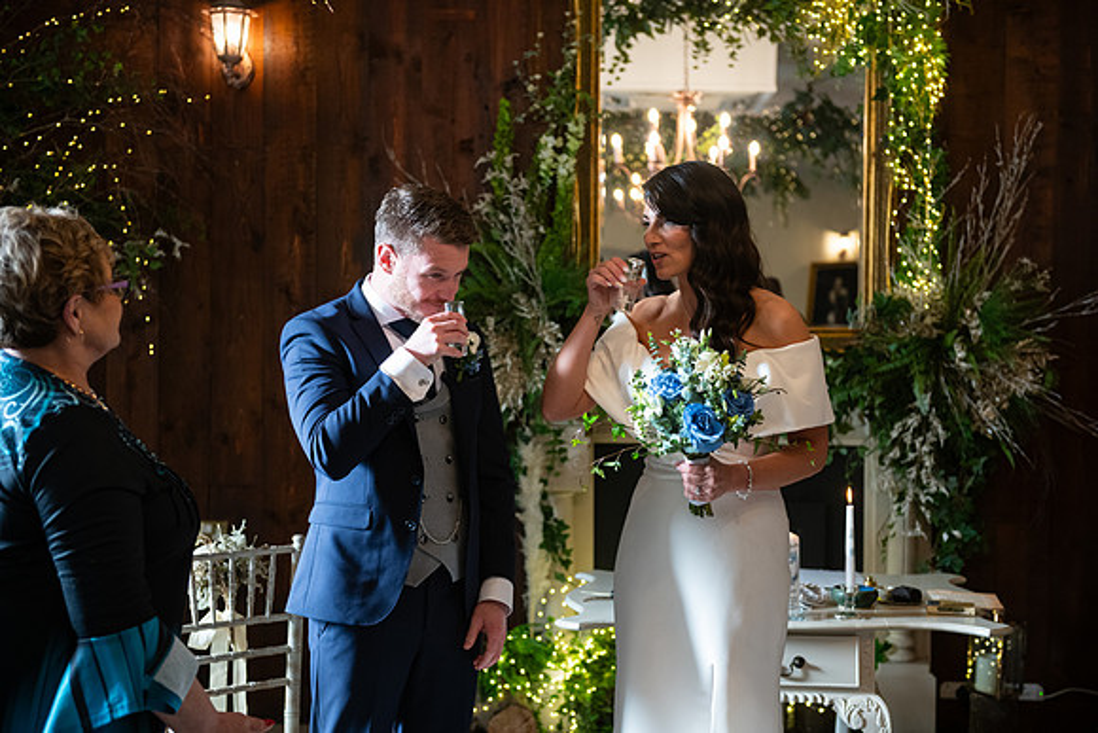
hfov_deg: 35.6
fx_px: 1708
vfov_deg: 24.2
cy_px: 366
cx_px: 549
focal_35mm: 56
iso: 800
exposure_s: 1/160
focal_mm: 56
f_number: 3.5
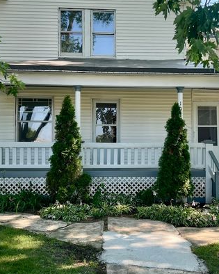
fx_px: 349
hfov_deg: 34.8
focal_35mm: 43
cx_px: 124
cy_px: 136
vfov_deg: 42.9
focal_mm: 5.7
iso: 50
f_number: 1.5
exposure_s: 1/646
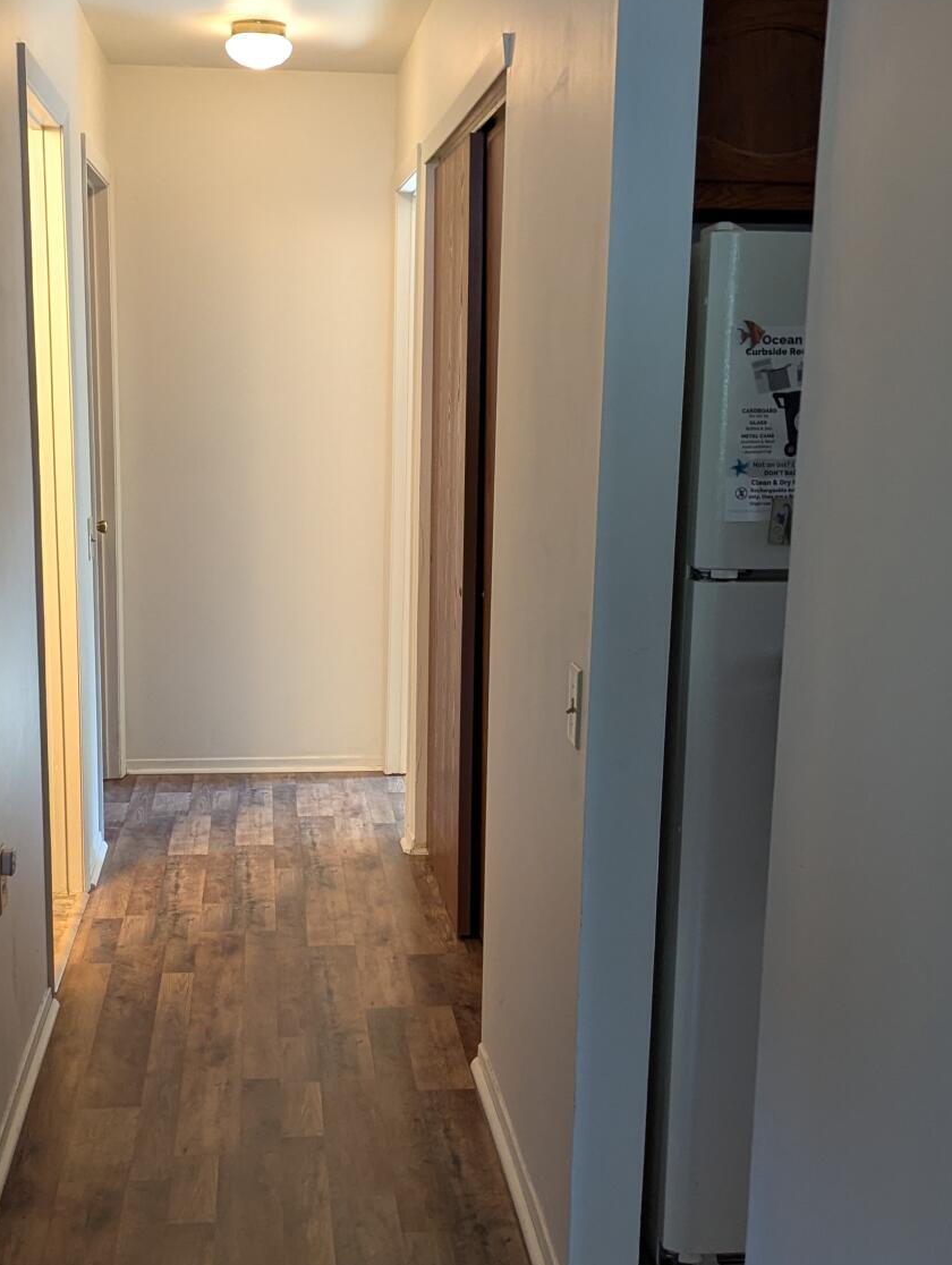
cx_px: 411
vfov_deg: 43.8
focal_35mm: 43
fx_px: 1573
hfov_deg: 33.6
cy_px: 684
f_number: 1.85
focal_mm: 6.81
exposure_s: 1/120
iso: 759
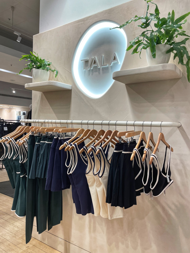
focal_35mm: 26
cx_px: 95
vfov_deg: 67.3
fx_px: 190
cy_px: 126
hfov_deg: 53.1
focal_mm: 4.2
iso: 50
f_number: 1.6
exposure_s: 1/100
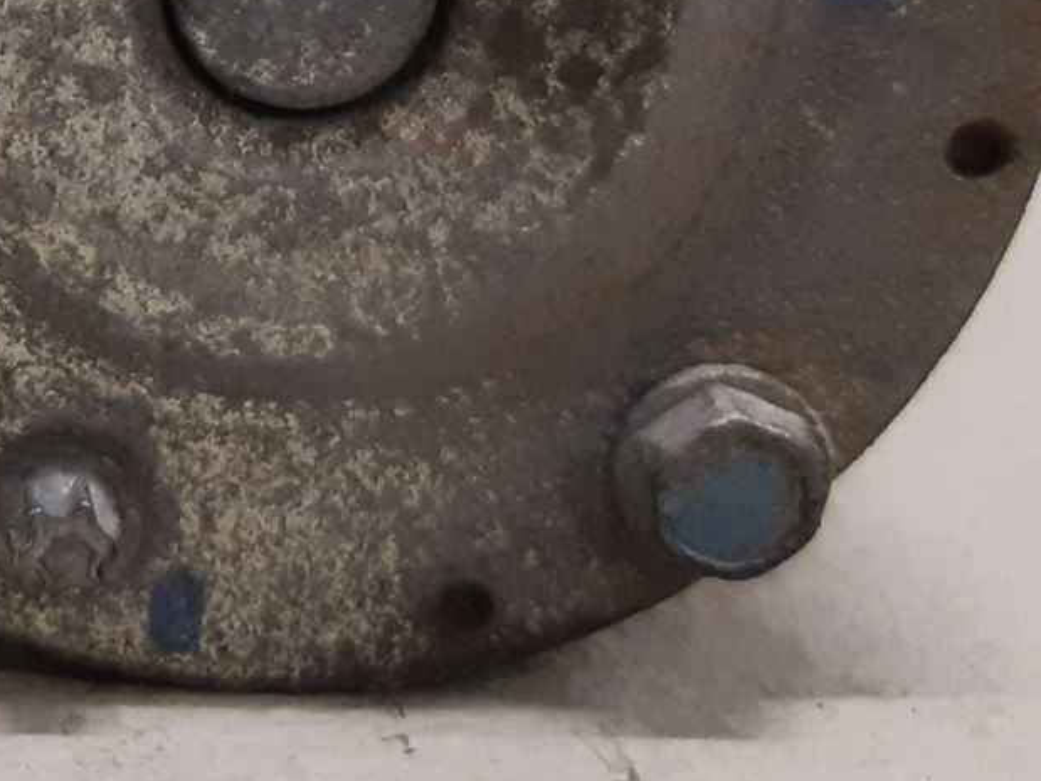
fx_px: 2586
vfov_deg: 16.3
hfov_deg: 21.1
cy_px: -210
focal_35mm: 86
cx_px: -237
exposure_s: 1/50
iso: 200
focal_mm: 3.93
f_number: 1.7
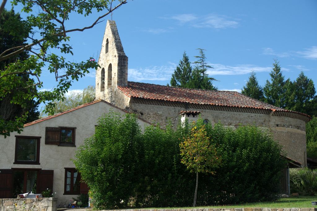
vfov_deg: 18.9
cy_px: 106
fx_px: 633
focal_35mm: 72
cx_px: 158
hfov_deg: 28.1
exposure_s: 1/200
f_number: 7.1
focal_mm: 48
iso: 200
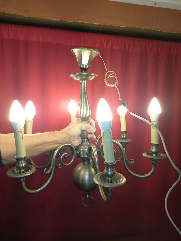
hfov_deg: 54.9
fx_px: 174
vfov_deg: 69.4
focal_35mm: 25
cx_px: 90
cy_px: 120
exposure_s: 1/33.3
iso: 40
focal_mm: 4.6
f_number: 2
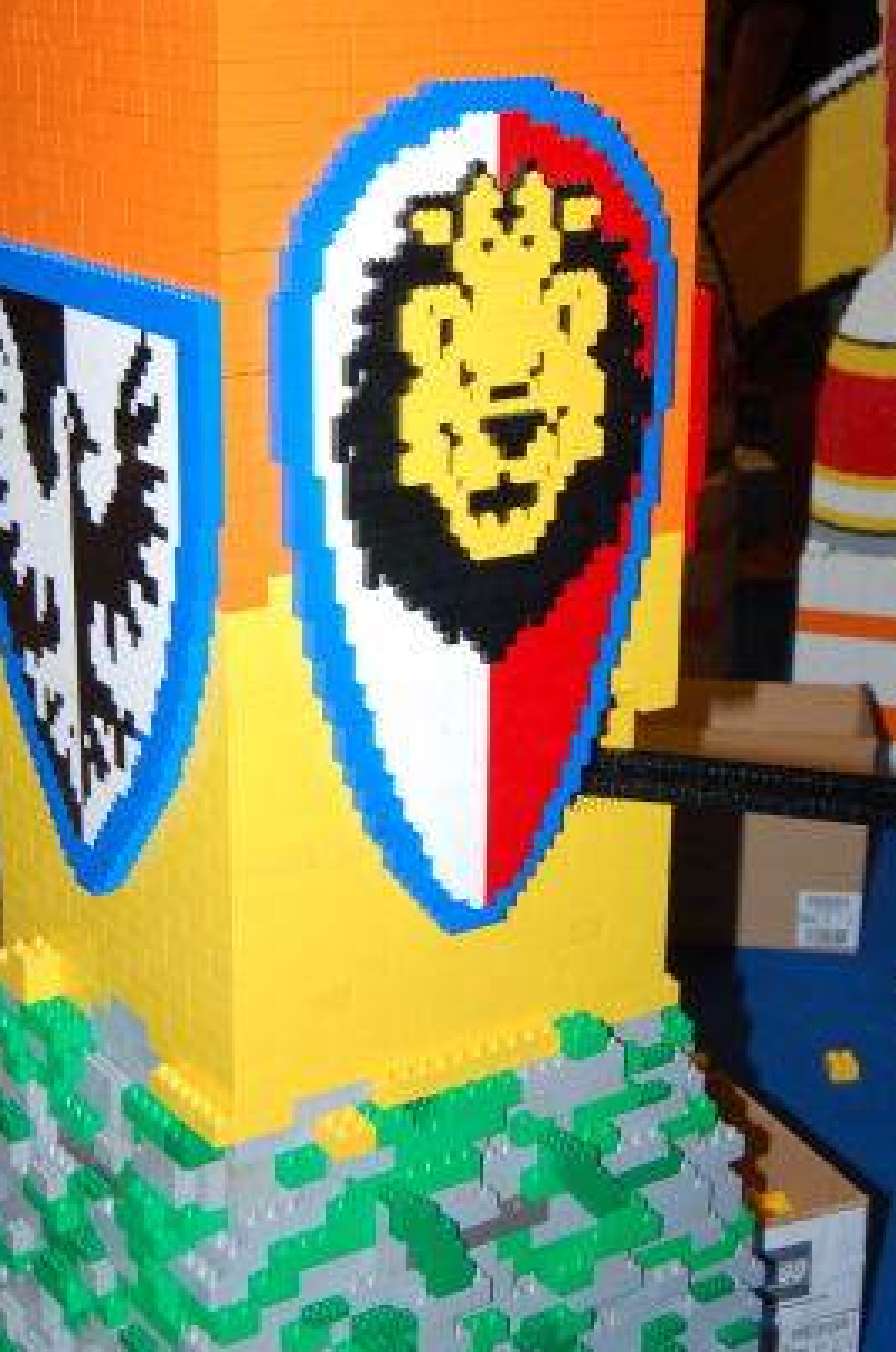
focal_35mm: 62
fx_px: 2324
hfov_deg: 21.8
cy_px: 574
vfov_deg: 32.4
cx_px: 317
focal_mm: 26
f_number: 4
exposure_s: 1/60
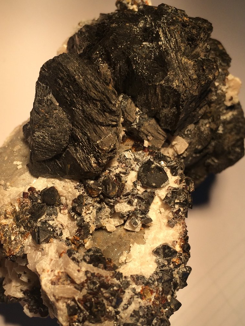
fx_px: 434
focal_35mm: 46
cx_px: 101
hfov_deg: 31.5
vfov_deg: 41.2
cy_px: 175
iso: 32
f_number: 2.2
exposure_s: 1/394
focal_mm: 4.15
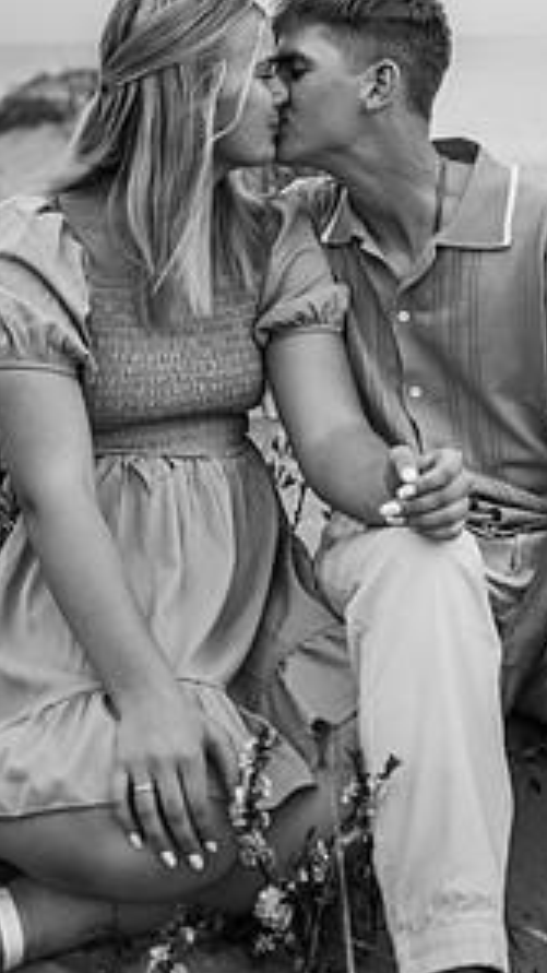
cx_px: 272
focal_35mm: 65
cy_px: 278
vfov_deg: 31.9
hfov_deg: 18.5
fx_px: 1677
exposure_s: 1/1600
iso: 200
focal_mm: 41
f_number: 2.8
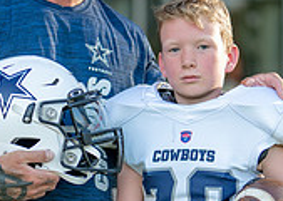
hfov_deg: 11.0
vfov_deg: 7.8
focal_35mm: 183
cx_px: 102
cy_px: 114
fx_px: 1468
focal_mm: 50
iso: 100
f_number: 1.2
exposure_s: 1/2000
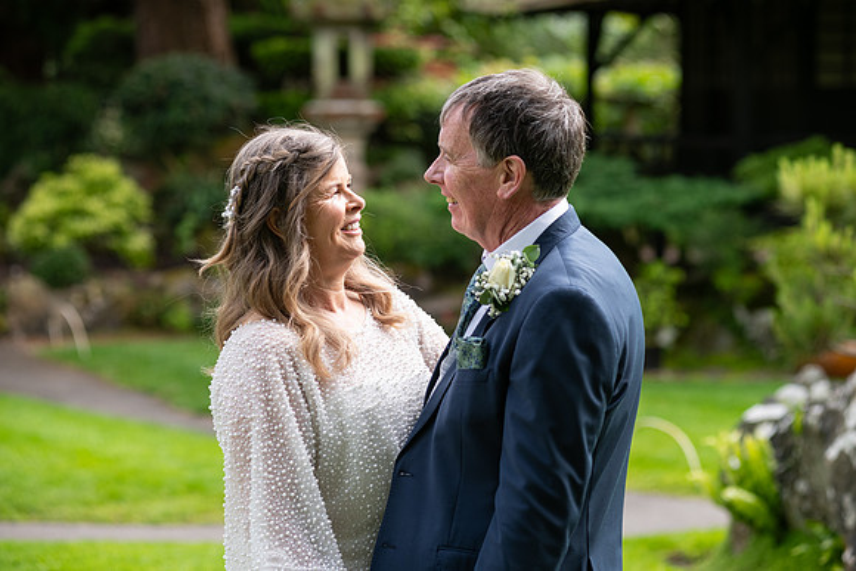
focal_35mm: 112
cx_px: 428
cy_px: 286
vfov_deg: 12.2
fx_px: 2664
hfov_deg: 18.3
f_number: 3.5
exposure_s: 1/400
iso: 200
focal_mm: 112
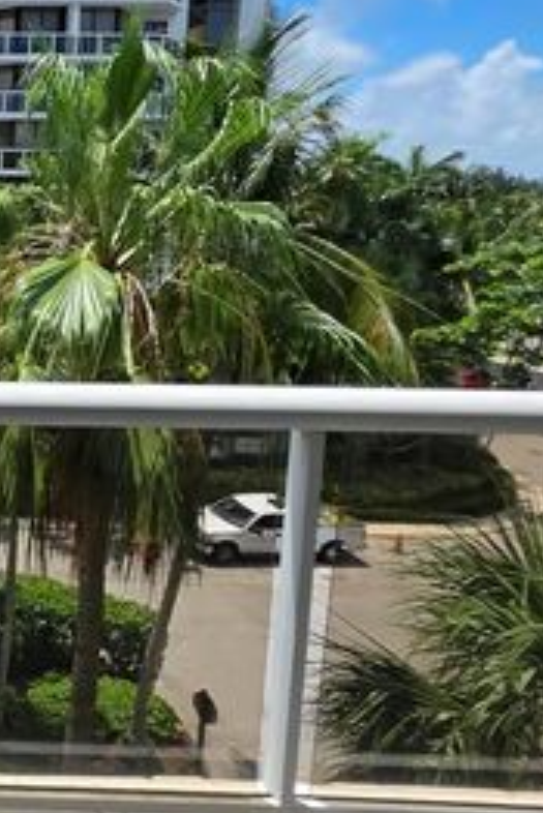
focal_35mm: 33
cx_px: -282
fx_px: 746
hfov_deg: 27.2
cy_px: 267
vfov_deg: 55.9
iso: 40
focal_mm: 2.2
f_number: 1.9
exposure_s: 1/2929
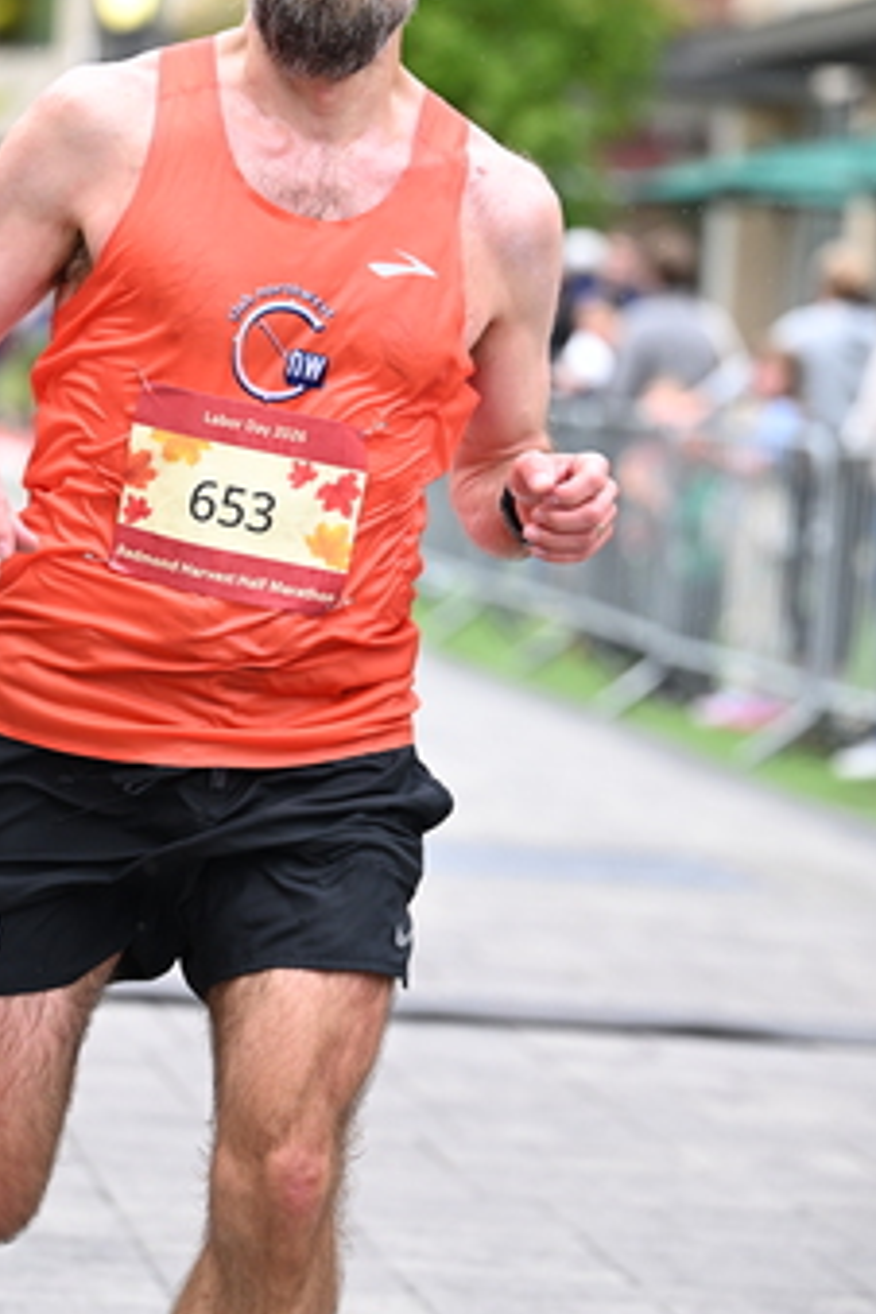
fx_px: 5511
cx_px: 300
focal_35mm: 151
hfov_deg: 9.1
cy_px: 485
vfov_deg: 13.6
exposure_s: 1/1600
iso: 1250
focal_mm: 93
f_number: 2.8
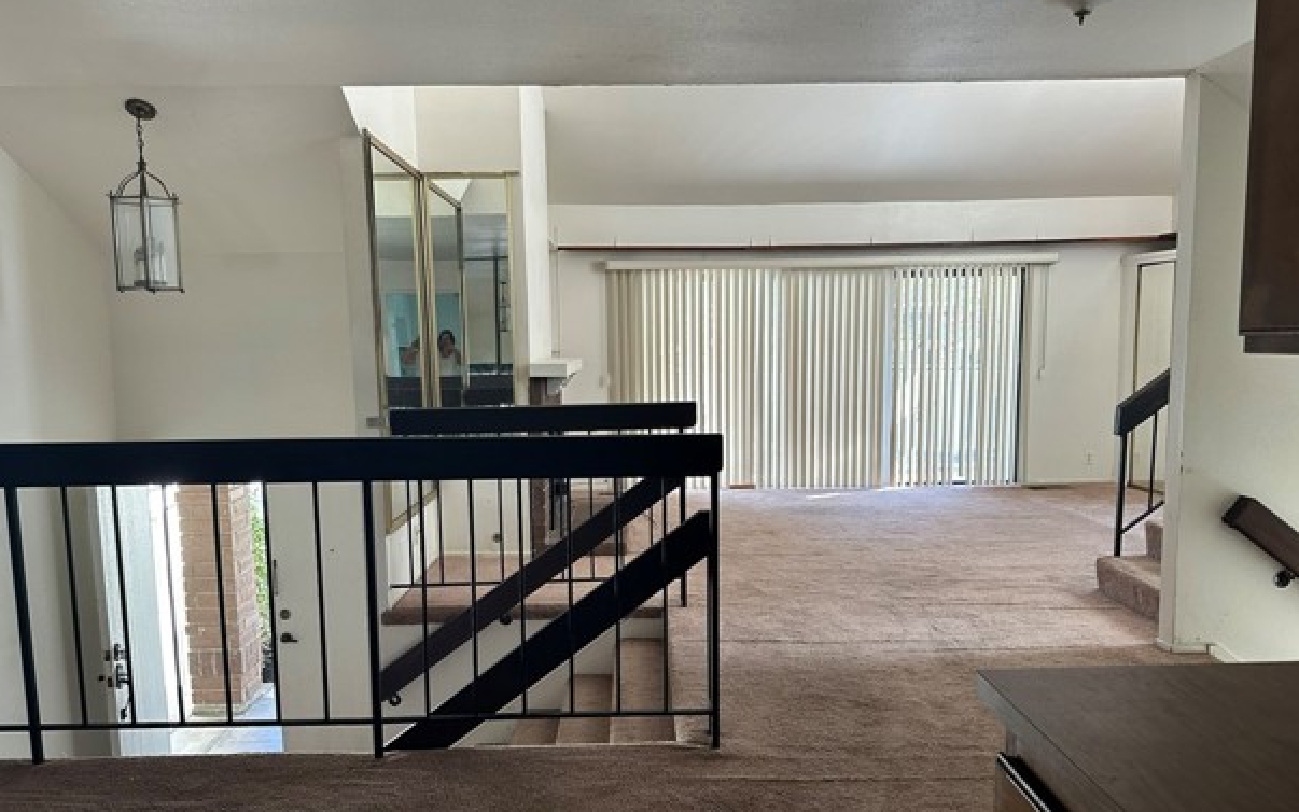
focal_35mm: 27
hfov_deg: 68.4
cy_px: 459
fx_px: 956
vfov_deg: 45.9
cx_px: 651
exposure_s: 1/121
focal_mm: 6.86
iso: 160
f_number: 1.78
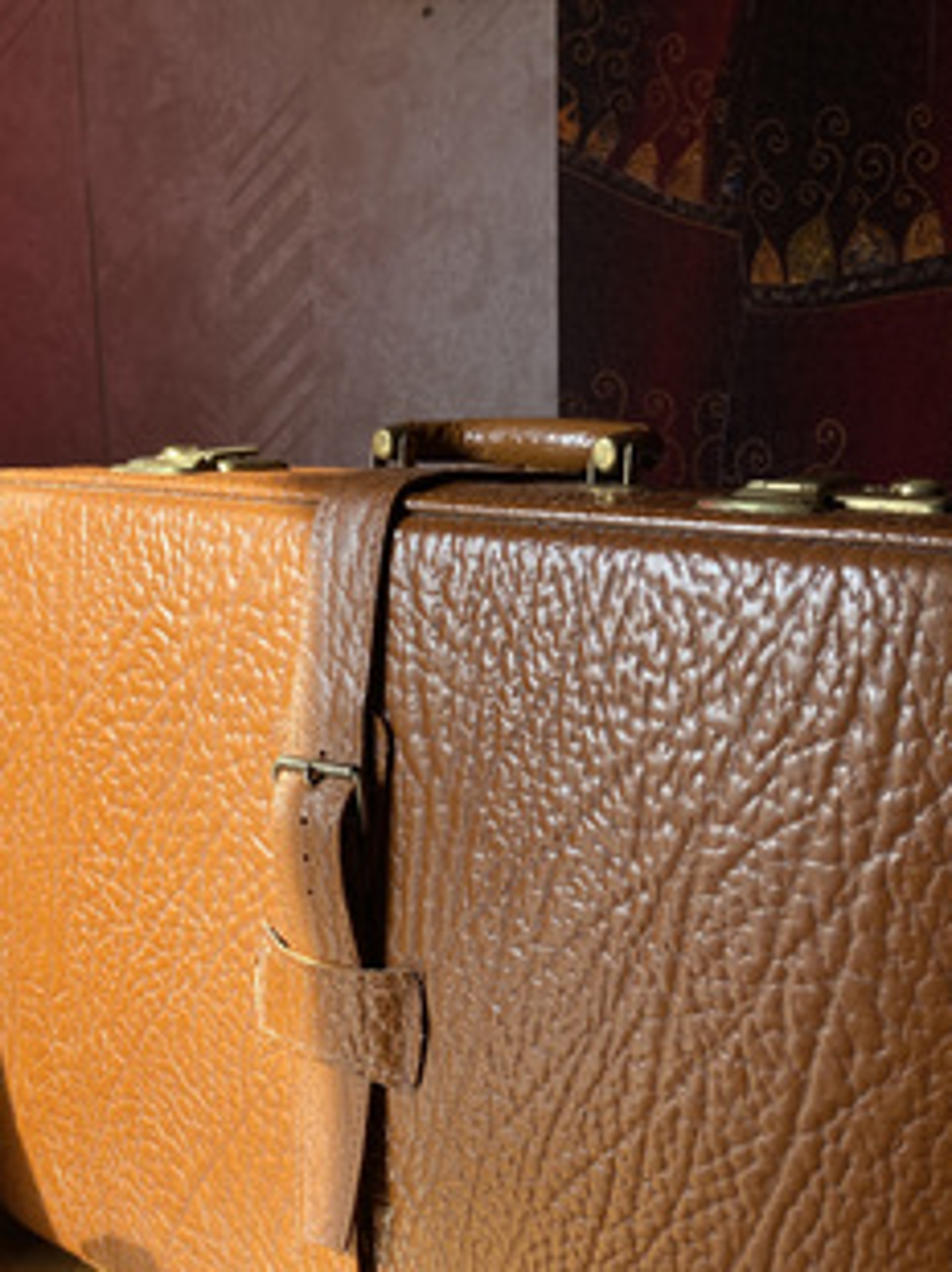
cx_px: 536
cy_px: 862
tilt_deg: -14.3
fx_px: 1542
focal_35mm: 42
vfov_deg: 44.1
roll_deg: -0.5
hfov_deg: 34.3
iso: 32
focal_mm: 4.25
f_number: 1.8
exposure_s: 1/215
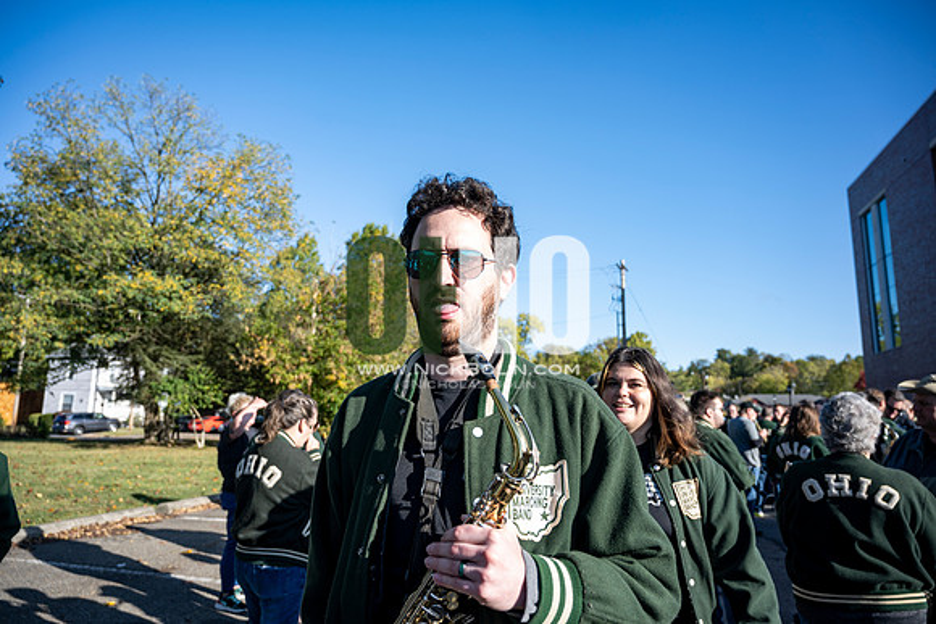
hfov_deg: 73.7
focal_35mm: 24
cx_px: 468
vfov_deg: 53.2
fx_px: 624
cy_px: 312
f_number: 4
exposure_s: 1/500
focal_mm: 24
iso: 125
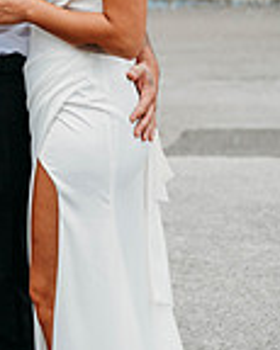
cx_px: 84
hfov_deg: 10.1
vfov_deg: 12.6
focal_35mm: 152
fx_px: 1576
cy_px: 56
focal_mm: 52
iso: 100
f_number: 2.8
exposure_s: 1/500
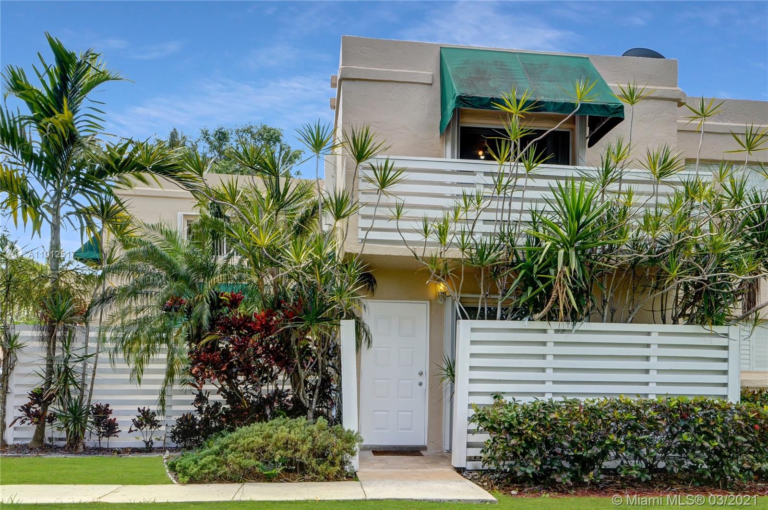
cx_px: 384
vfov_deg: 45.5
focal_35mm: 28
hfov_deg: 64.6
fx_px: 607
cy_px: 255
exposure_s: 1/80
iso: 200
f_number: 11
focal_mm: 19
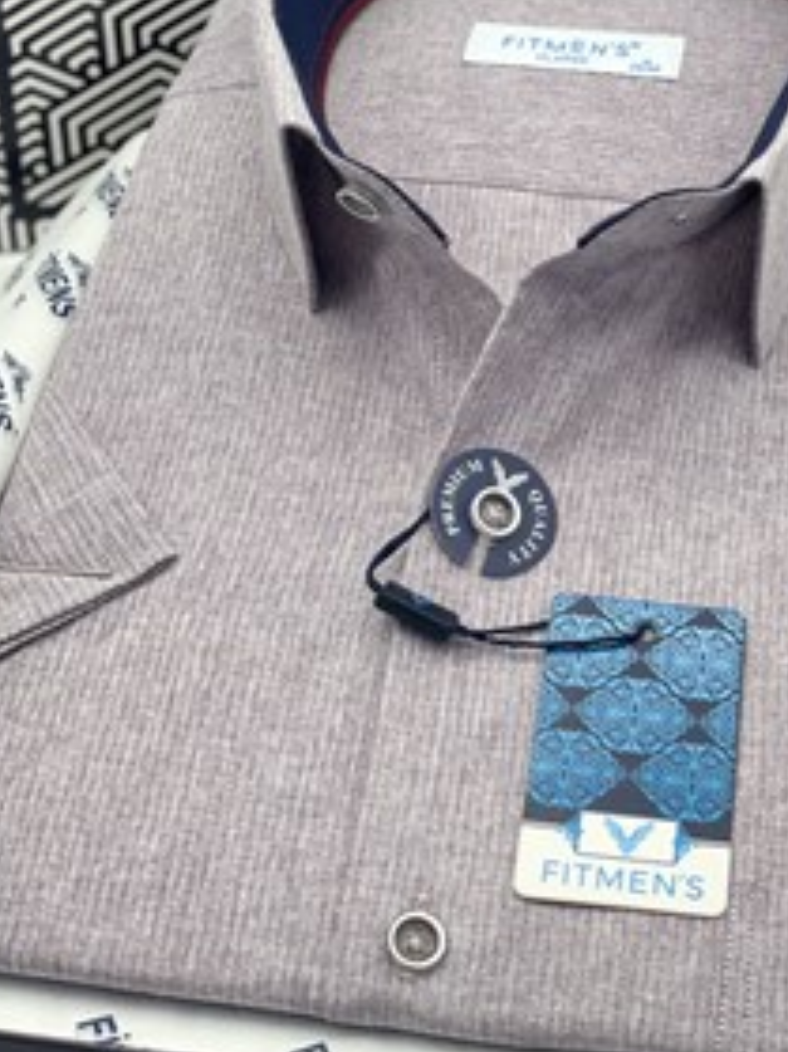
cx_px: 475
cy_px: 334
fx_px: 2339
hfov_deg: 19.1
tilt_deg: -30.1
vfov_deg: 25.2
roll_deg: +1.0
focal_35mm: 77
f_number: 2
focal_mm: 6
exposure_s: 1/122
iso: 40
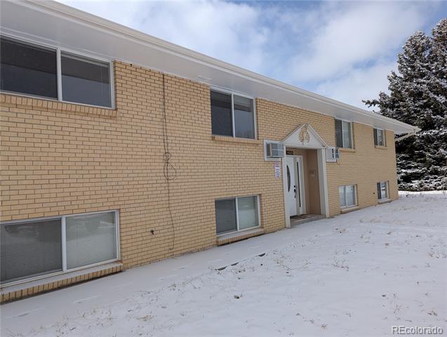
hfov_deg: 71.5
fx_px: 310
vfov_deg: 57.0
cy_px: 168
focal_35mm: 24
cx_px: 224
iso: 47
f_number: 1.85
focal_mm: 6.81
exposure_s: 1/3425
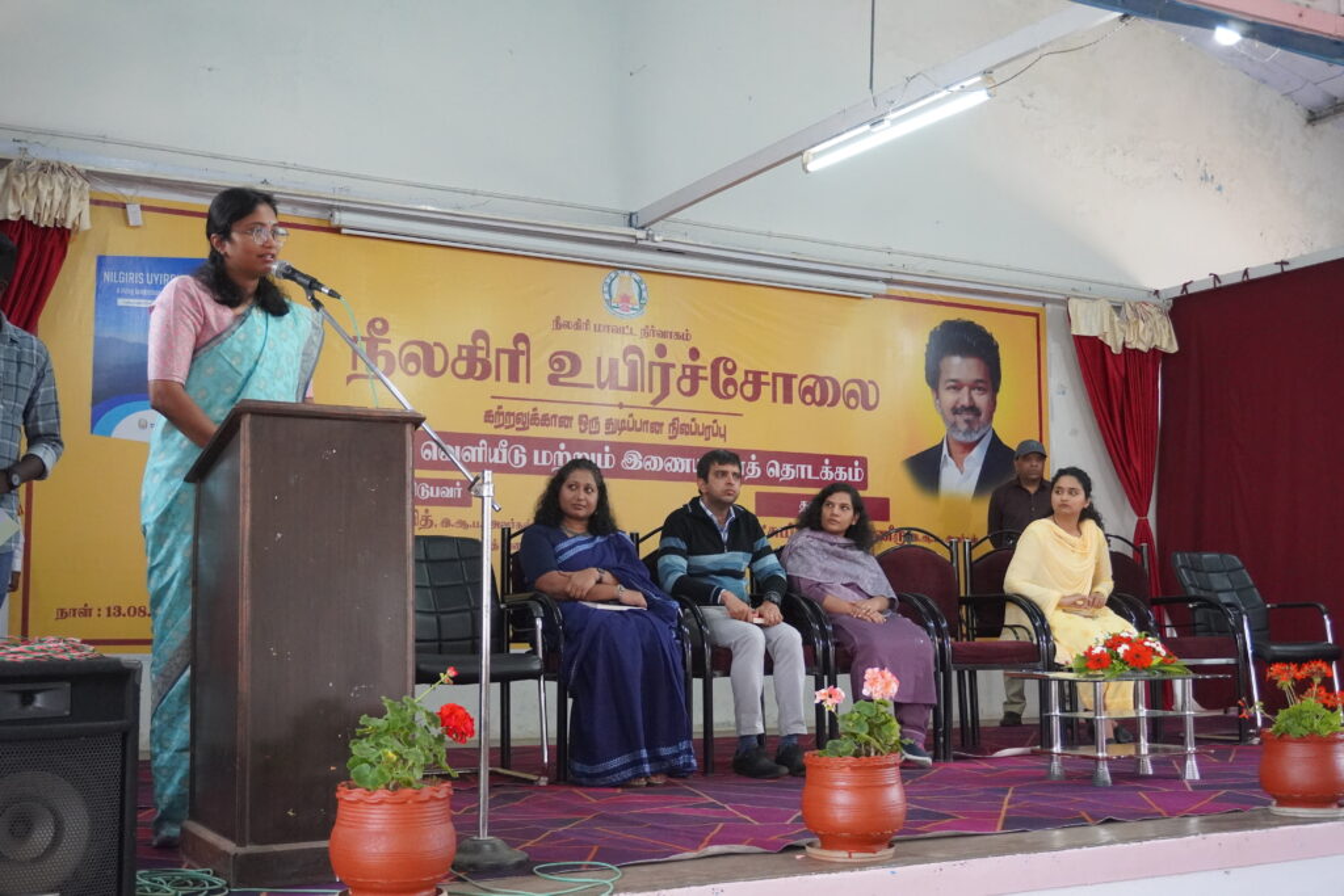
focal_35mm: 44
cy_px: 448
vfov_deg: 30.9
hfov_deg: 45.0
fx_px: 1624
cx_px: 672
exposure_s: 1/160
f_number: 4.5
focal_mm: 29
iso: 4000
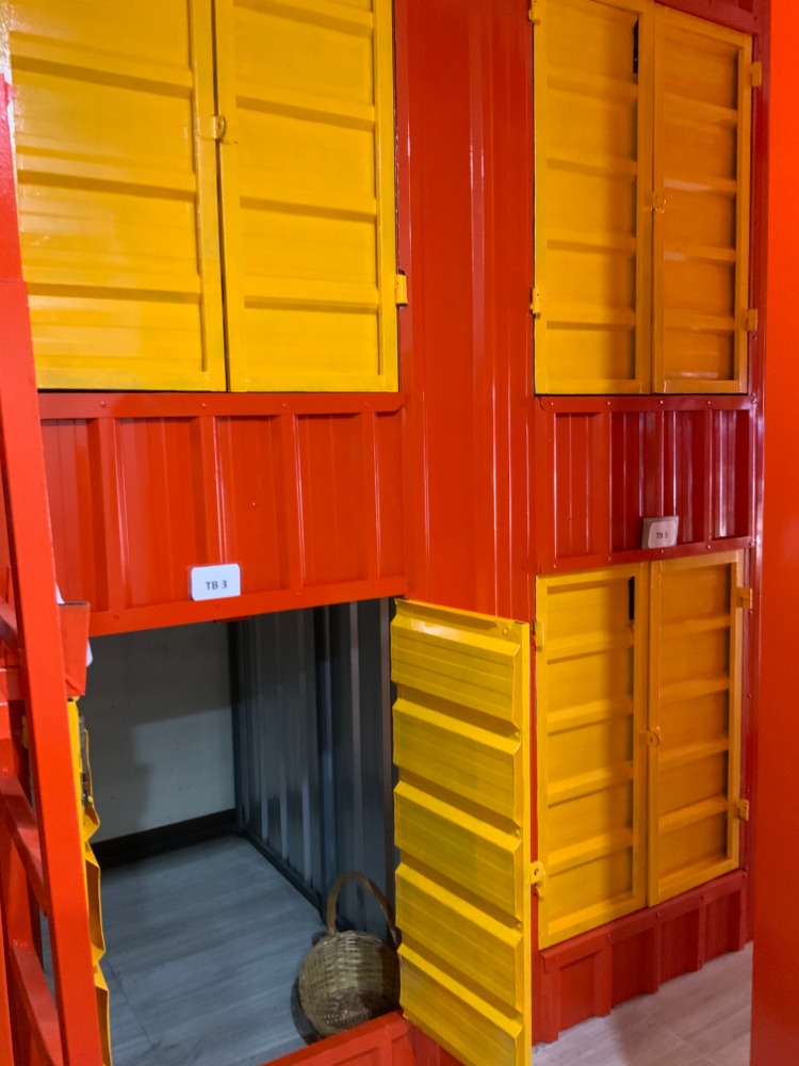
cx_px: 400
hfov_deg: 48.2
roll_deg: -0.5
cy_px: 533
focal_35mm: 29
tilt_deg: -6.6
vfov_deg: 61.7
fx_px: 892
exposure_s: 1/25
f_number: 1.8
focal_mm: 3
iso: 320
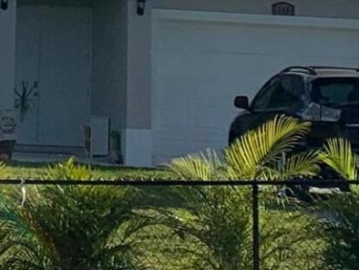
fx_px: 1972
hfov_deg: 10.3
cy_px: -477
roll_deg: -1.8
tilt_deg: +15.6
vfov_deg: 7.1
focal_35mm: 190
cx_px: -18
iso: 25
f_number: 1.8
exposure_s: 1/5128
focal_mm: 4.25
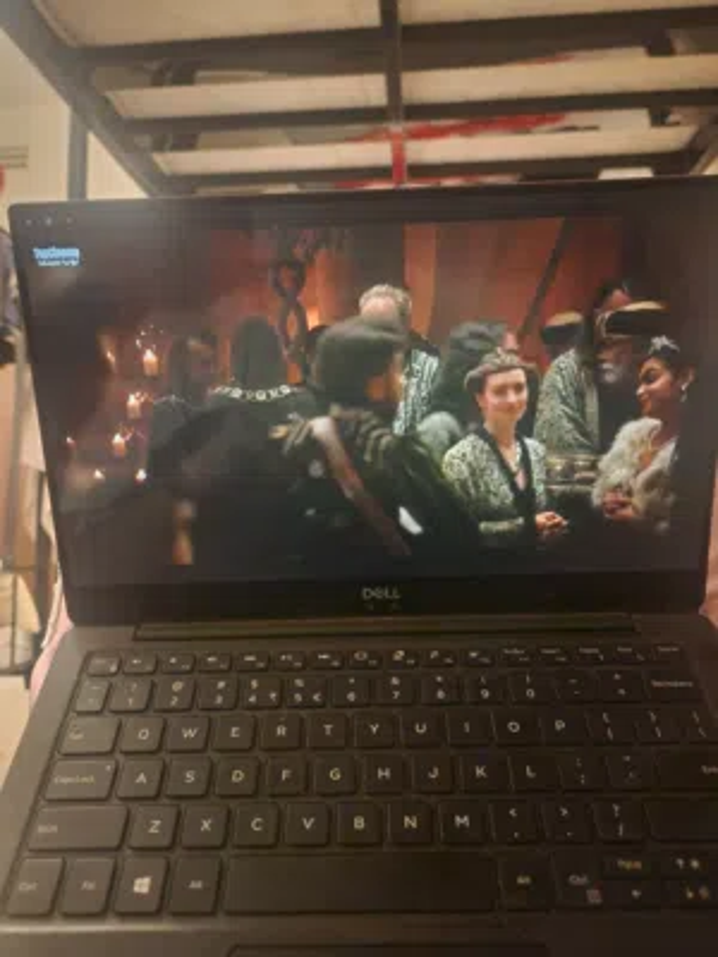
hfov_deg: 58.9
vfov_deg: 73.9
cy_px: 478
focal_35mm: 23
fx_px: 636
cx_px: 359
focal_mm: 5.4
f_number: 1.8
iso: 1250
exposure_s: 1/9.99
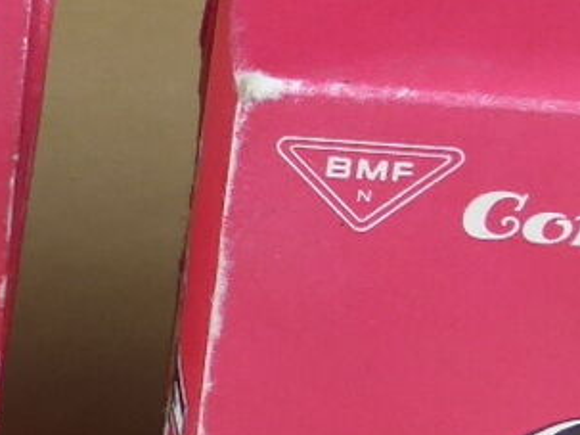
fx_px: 4539
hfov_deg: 7.1
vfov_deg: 5.4
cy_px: 684
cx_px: -500
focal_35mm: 271
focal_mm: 7.4
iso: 160
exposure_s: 1/60
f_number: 3.9
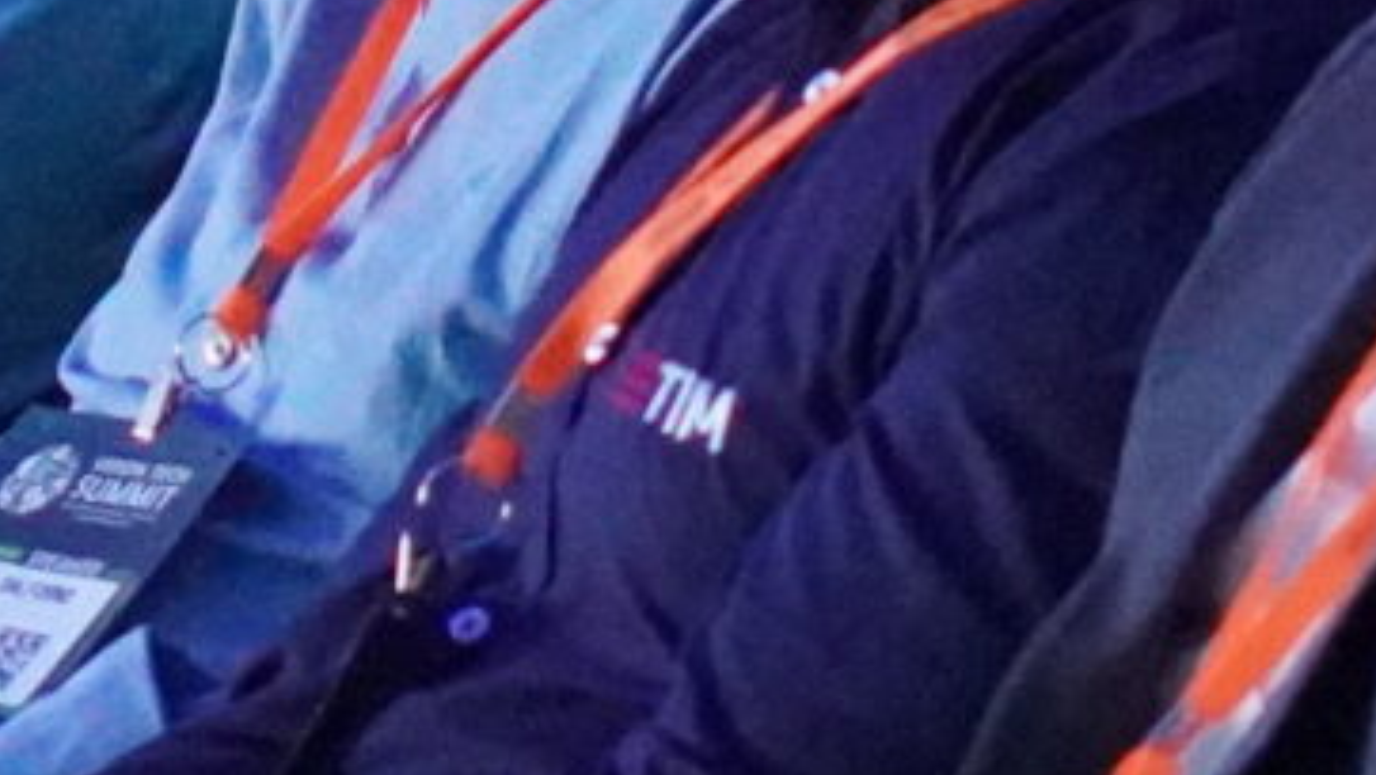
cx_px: -1042
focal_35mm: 555
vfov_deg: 2.2
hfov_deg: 3.9
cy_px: 629
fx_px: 20259
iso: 10000
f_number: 2.8
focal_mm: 50
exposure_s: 1/160
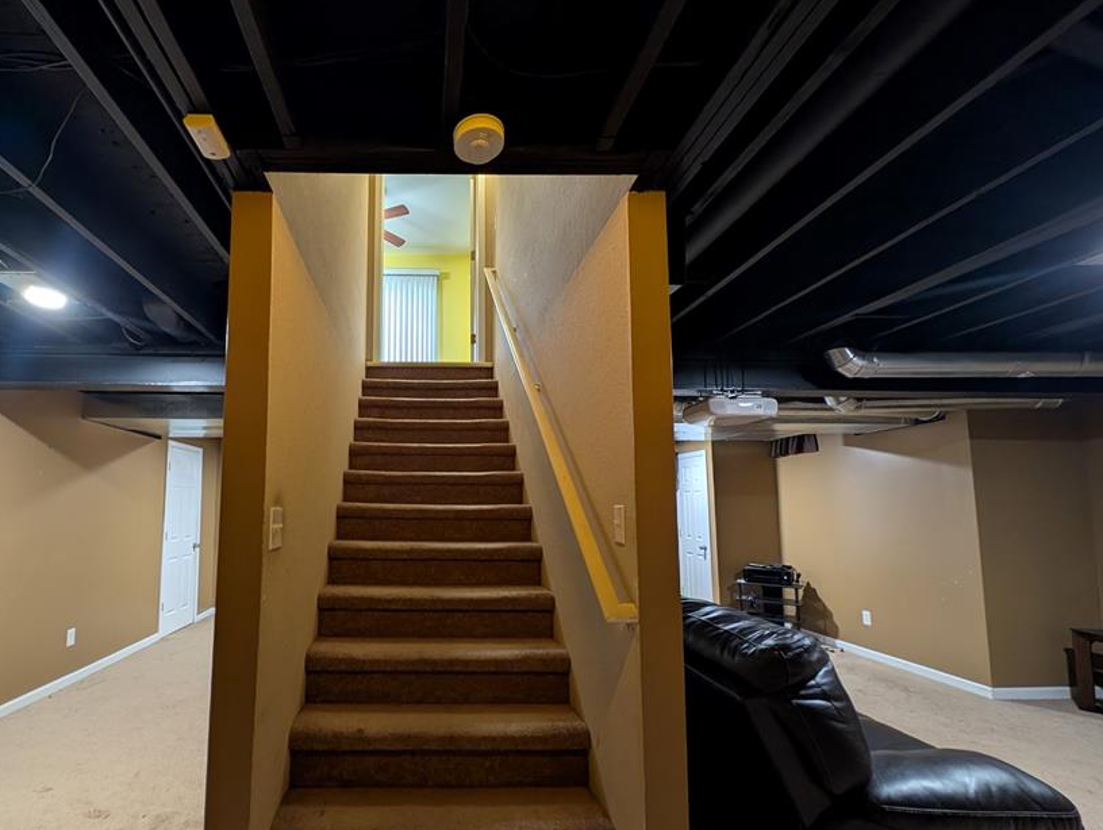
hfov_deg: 96.6
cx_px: 431
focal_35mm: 15
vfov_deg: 81.6
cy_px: 457
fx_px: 479
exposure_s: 1/24
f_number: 1.95
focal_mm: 2.23
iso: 130
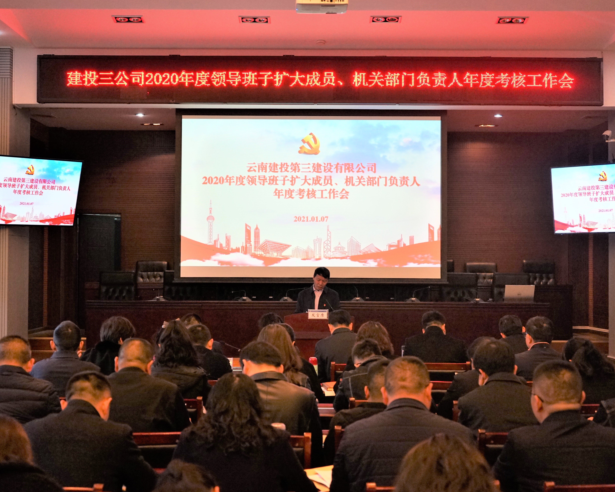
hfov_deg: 34.2
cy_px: 246
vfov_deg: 27.6
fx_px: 1001
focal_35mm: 55
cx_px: 309
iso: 2000
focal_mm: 48
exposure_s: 1/160
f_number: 4.5
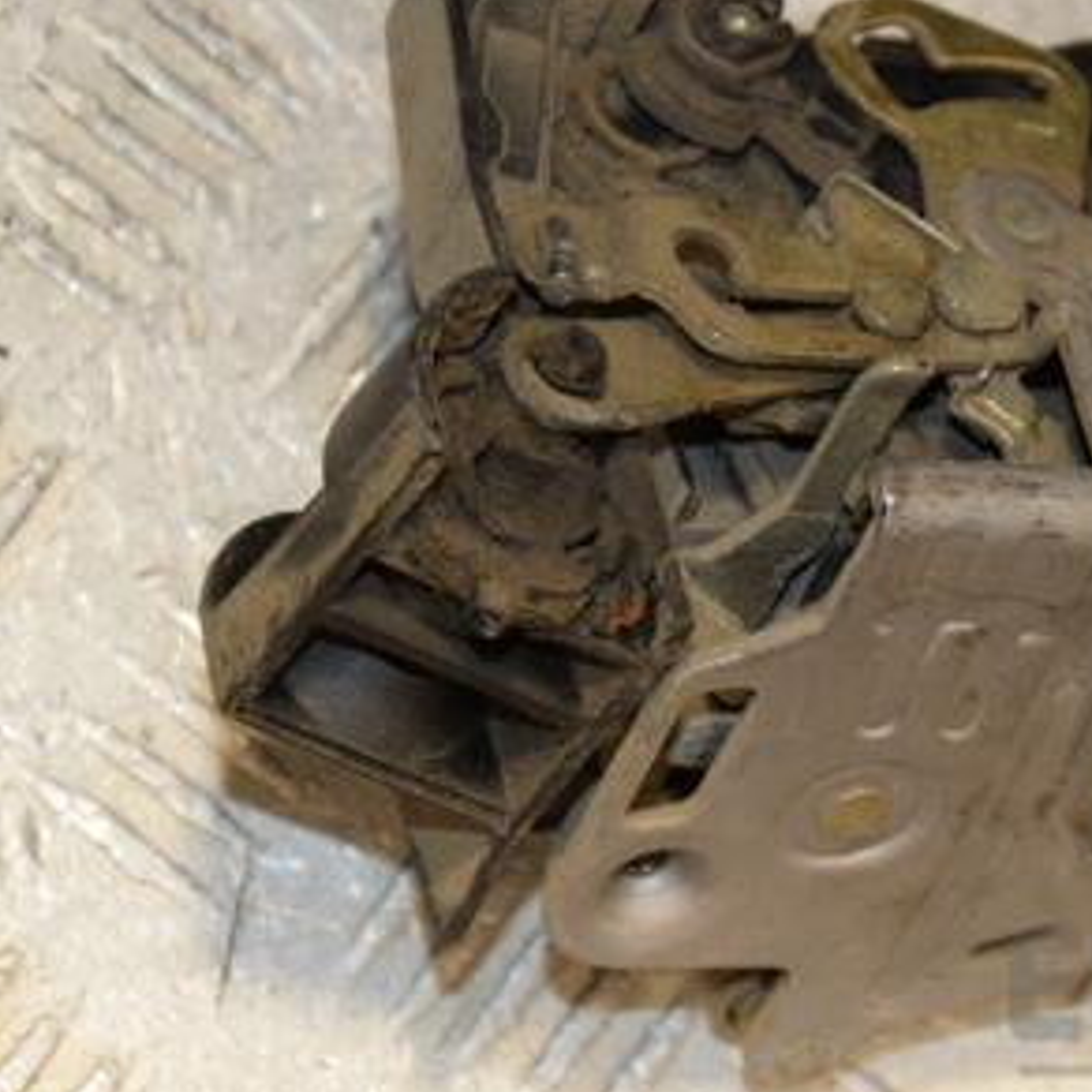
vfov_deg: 10.1
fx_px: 6174
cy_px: 486
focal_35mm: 173
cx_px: 939
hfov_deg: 10.1
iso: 800
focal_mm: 66
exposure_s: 1/200
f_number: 7.1
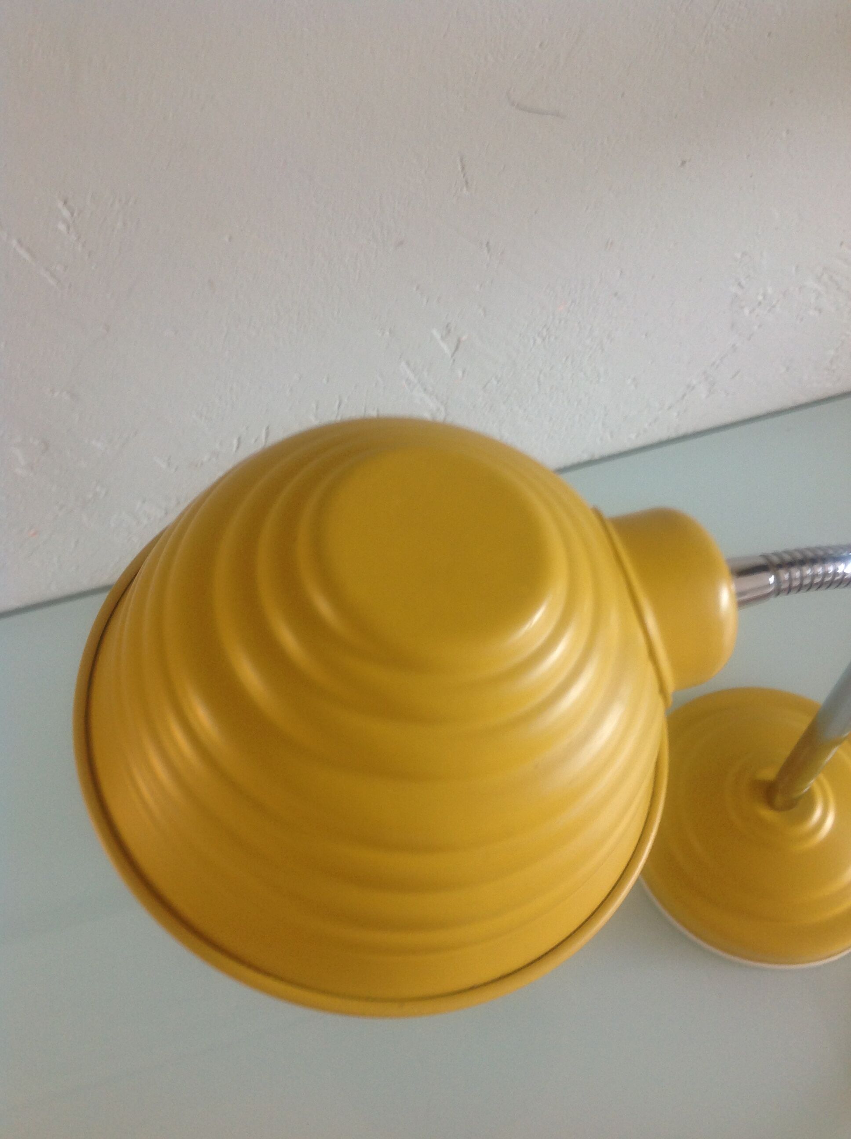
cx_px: 426
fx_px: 1150
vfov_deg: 52.7
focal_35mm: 35
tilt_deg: -57.9
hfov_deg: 40.6
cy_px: 570
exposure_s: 1/15
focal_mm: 4.28
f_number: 2.4
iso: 64
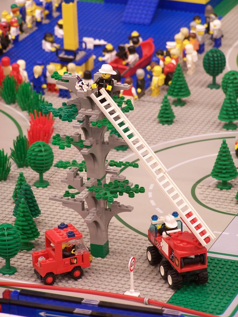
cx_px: 119
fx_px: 1549
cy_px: 158
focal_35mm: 169
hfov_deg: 8.8
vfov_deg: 11.7
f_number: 3.2
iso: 80
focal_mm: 28
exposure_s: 1/3
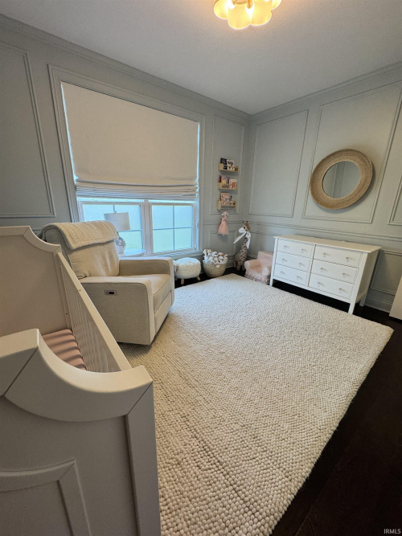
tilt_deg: -17.2
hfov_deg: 85.7
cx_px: 201
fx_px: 217
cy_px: 268
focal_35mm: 14
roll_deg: -1.7
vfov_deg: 102.1
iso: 125
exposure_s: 1/120
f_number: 2.2
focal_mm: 2.22
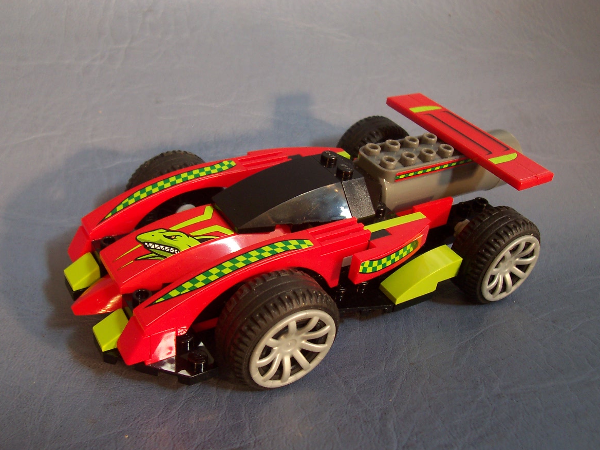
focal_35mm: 38
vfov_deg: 37.7
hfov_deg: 49.0
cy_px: 228
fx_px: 659
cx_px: 297
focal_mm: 5.6
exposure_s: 1/60
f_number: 2.8
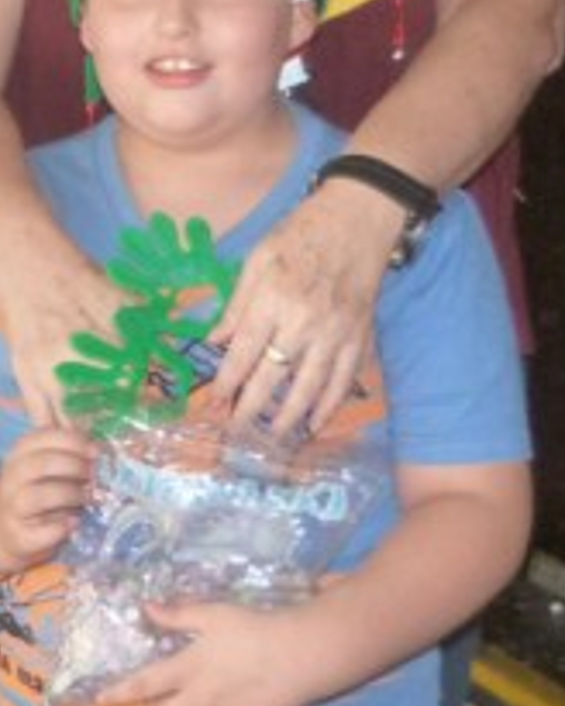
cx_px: -389
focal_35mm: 122
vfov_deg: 15.8
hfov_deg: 11.8
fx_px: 2550
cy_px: 331
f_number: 2.8
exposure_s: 1/60
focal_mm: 4.5
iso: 400
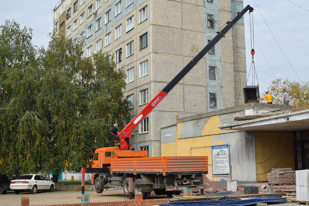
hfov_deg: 42.3
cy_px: 103
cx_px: 154
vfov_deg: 28.9
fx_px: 399
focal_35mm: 46
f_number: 6.3
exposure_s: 1/640
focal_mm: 31
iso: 200
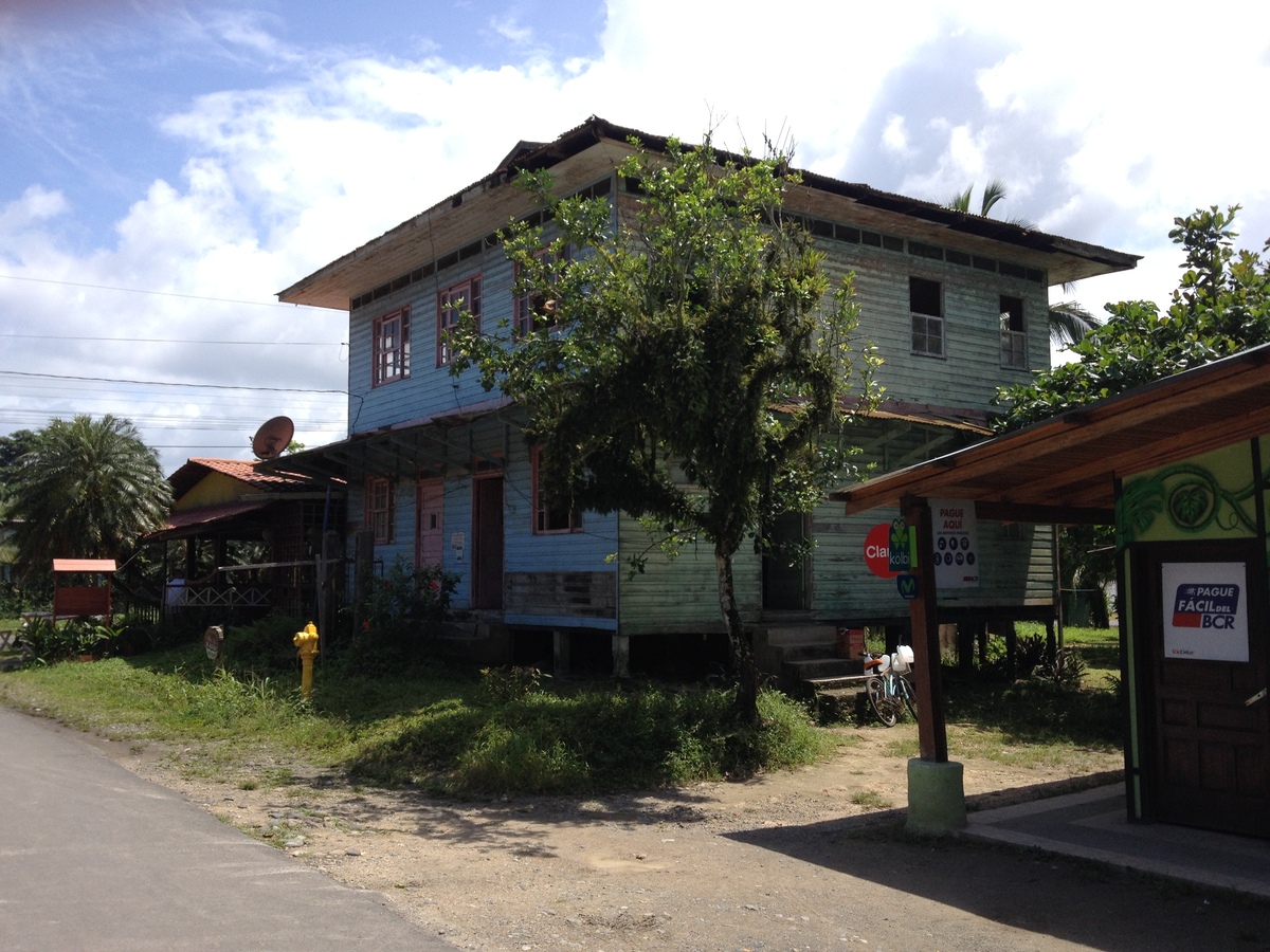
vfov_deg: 40.7
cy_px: 476
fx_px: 1284
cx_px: 635
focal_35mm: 35
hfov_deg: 52.6
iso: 50
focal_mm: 4.28
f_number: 2.4
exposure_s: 1/1453
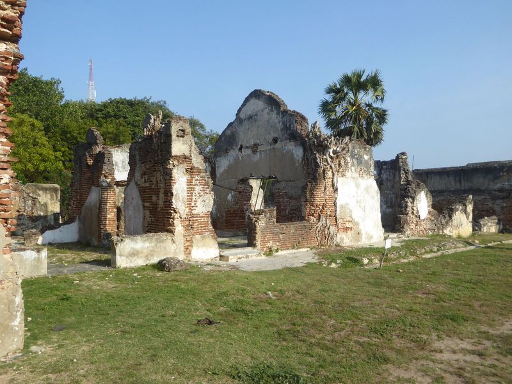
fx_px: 429
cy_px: 192
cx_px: 256
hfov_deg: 61.7
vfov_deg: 48.2
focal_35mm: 29
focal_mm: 5
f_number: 3.5
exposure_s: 1/640
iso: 80
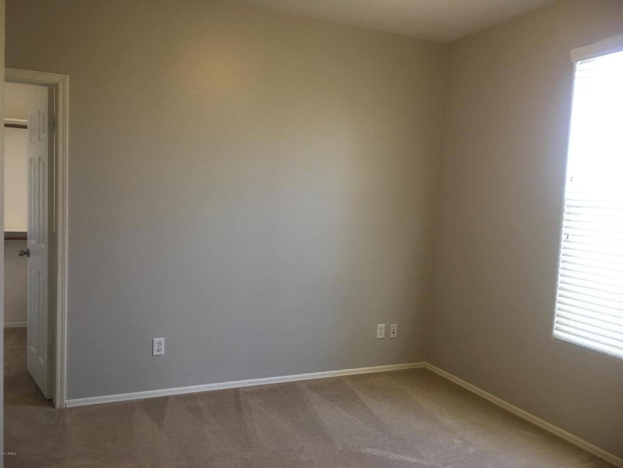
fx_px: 522
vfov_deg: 48.2
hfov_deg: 61.7
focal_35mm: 29
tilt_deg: -4.0
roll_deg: -2.4
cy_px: 234
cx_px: 312
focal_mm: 4.15
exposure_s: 1/30
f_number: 2.2
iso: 125
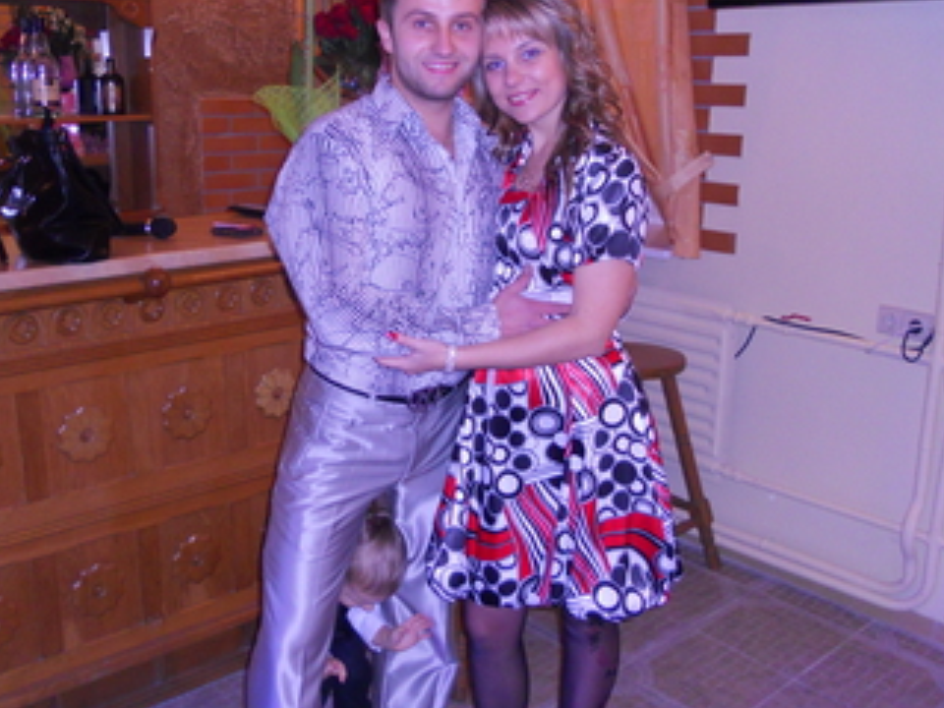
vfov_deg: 37.7
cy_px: 310
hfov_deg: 48.9
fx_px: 1036
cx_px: 442
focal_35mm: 38
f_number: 3.2
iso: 200
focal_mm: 4.9
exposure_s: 1/25
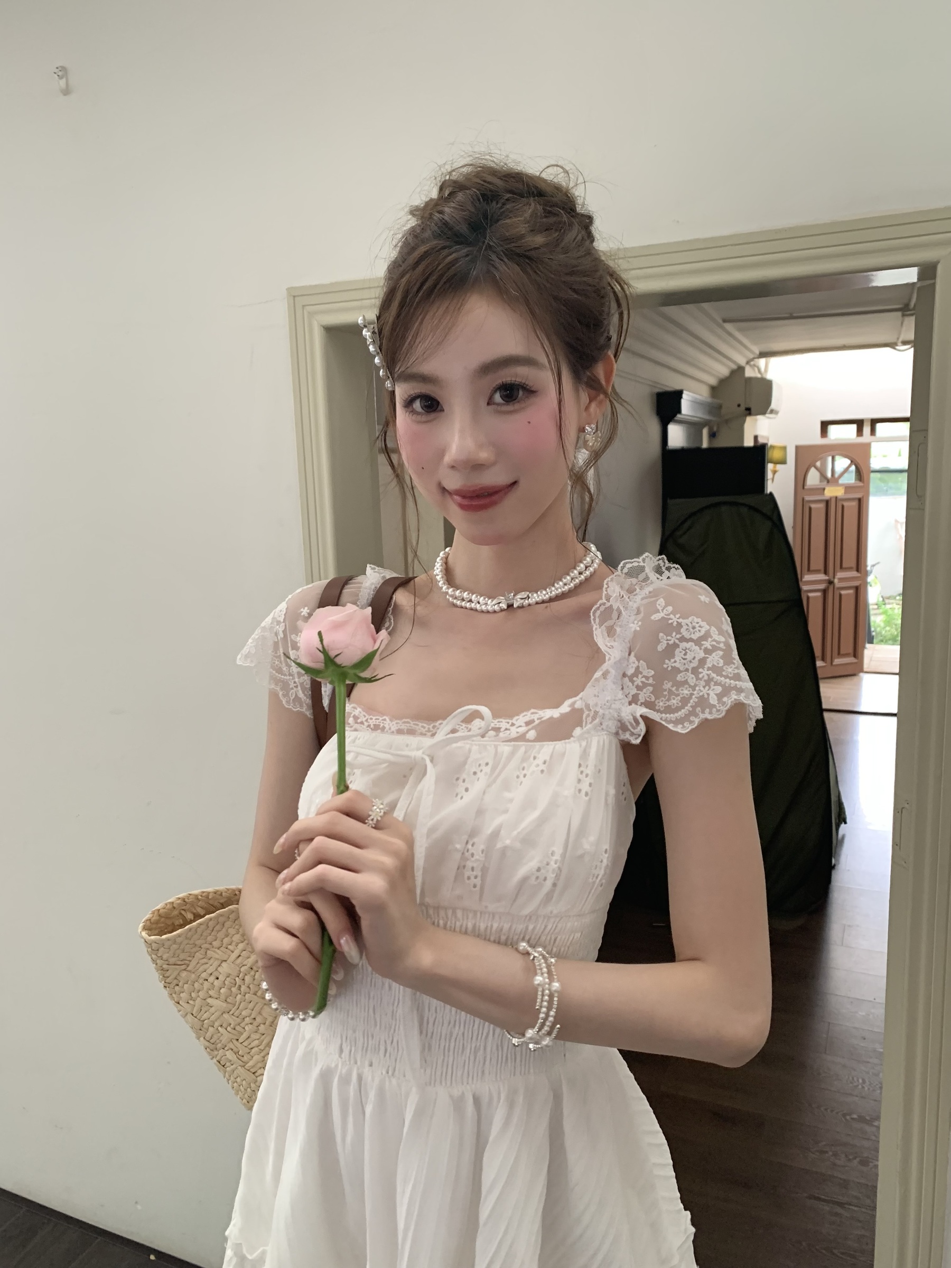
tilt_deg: -9.1
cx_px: 476
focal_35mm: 26
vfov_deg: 67.3
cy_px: 634
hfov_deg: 53.1
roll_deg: +2.3
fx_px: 952
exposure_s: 1/60
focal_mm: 4.25
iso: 160
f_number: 1.8
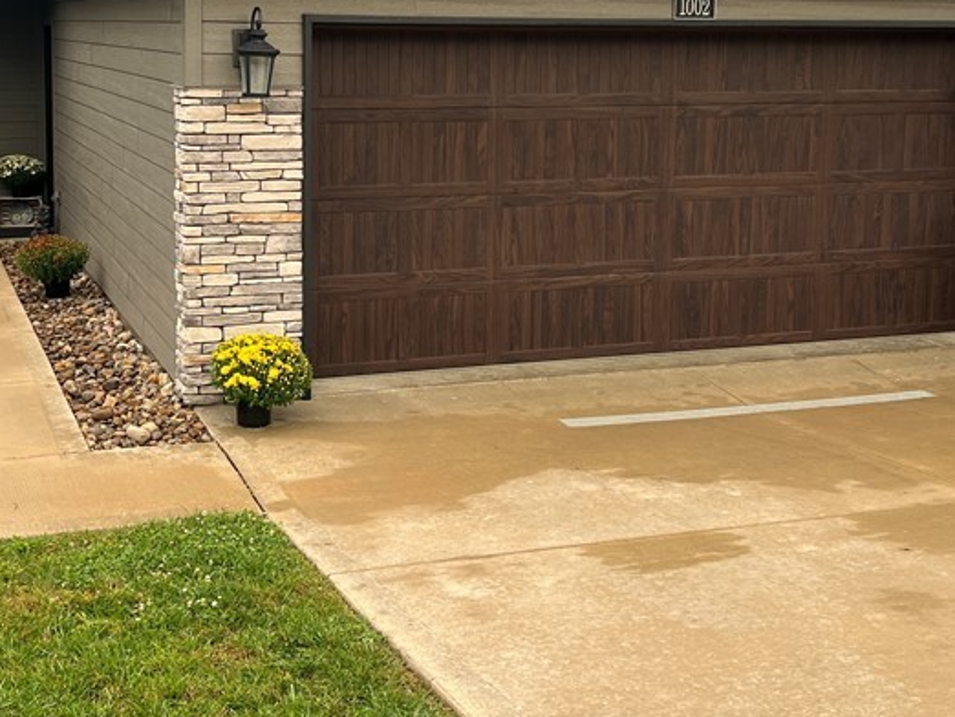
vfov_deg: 28.1
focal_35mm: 51
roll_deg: -0.7
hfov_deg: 37.4
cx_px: 406
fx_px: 1408
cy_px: 166
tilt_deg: -7.4
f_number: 1.5
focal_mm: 5.7
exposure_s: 1/217
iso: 40
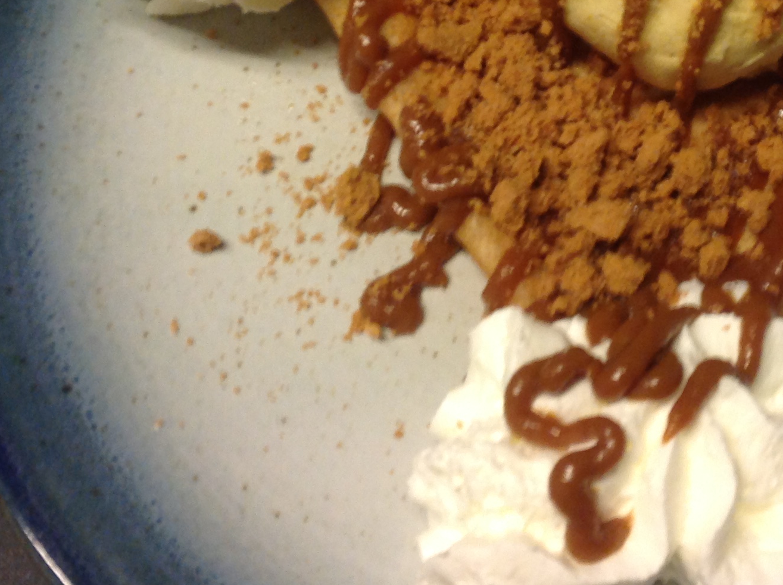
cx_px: 589
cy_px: 94
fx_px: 1558
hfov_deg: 27.8
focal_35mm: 69
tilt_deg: -59.6
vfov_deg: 20.9
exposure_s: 1/15
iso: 100
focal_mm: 4.28
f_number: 2.4
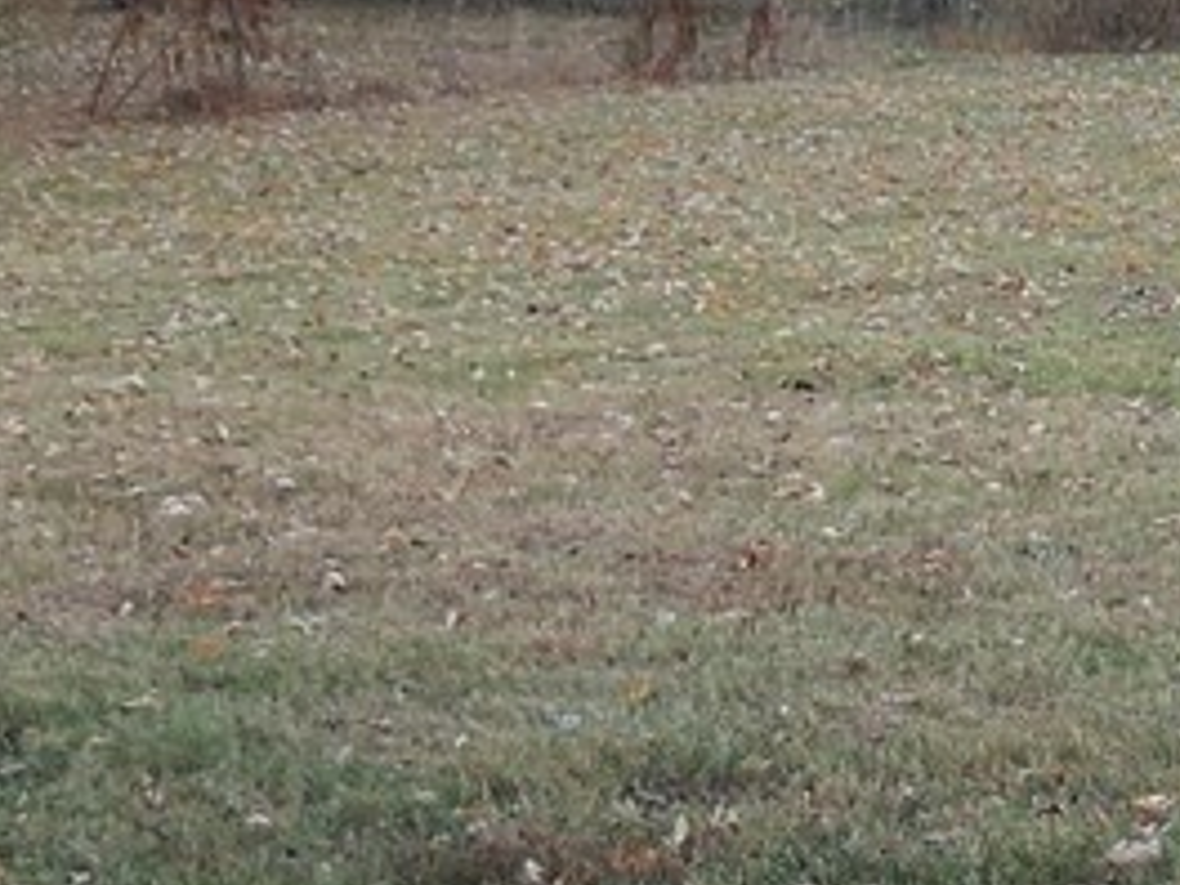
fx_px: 4227
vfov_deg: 11.7
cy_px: 1122
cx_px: 1171
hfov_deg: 15.6
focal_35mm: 124
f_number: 3.8
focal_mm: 5.7
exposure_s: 1/30
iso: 180
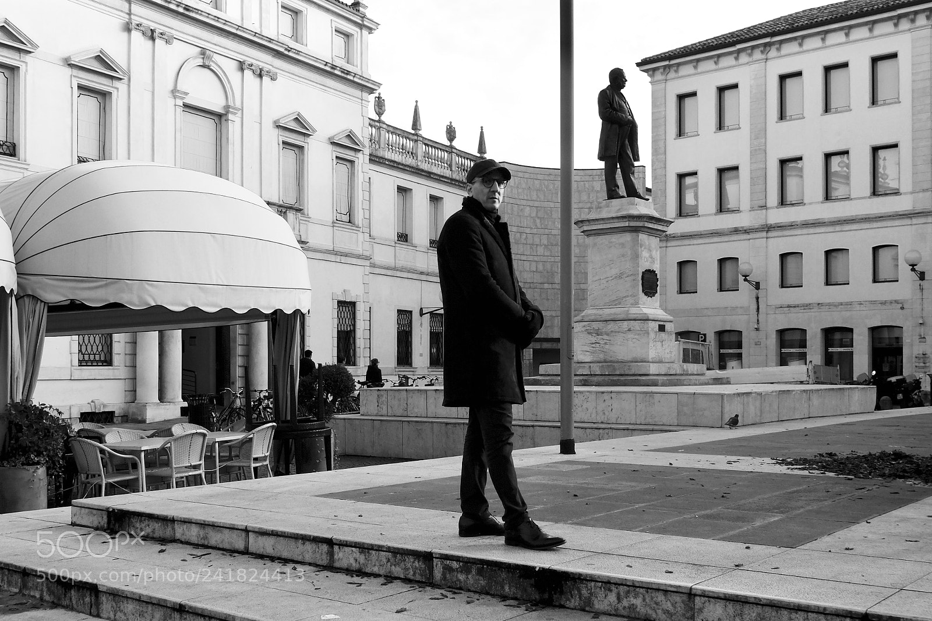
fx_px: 699
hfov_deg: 67.4
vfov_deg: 47.9
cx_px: 466
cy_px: 310
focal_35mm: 27
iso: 400
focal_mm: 18
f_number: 6.4
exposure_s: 1/500
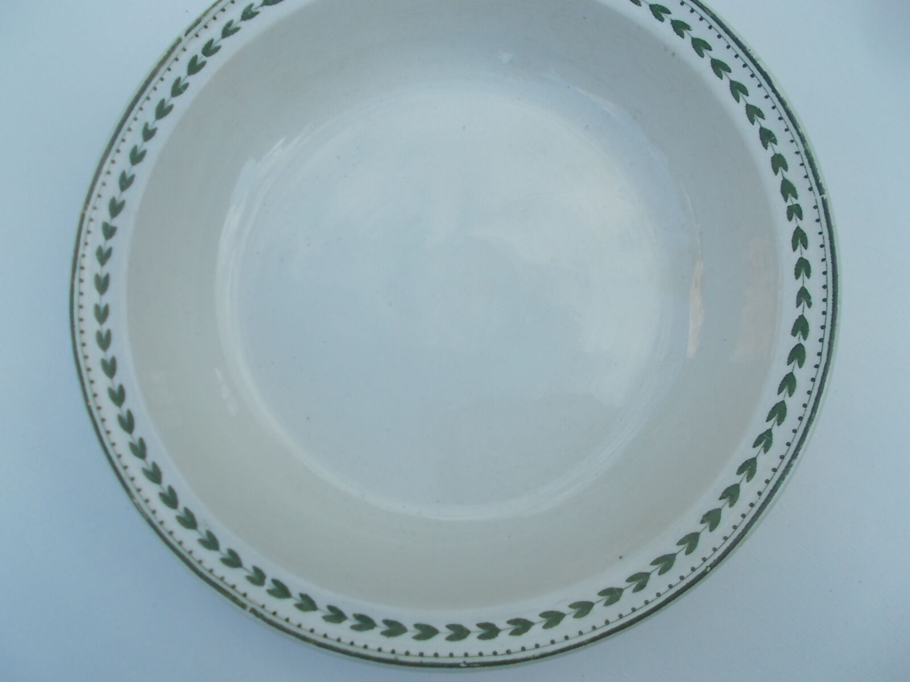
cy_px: 341
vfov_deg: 53.1
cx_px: 455
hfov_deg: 67.3
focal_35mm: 26
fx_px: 683
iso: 80
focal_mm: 4.6
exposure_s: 1/500
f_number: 3.2
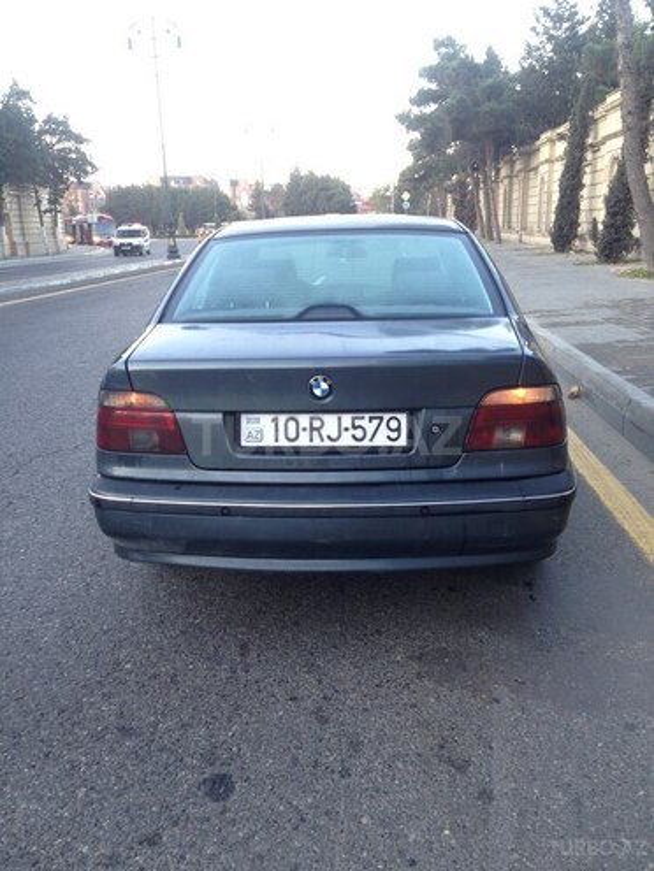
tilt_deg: -11.3
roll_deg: +0.8
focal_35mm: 33
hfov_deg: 42.9
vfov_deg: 55.4
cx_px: 327
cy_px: 436
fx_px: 831
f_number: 2.4
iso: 50
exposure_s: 1/30
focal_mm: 4.12
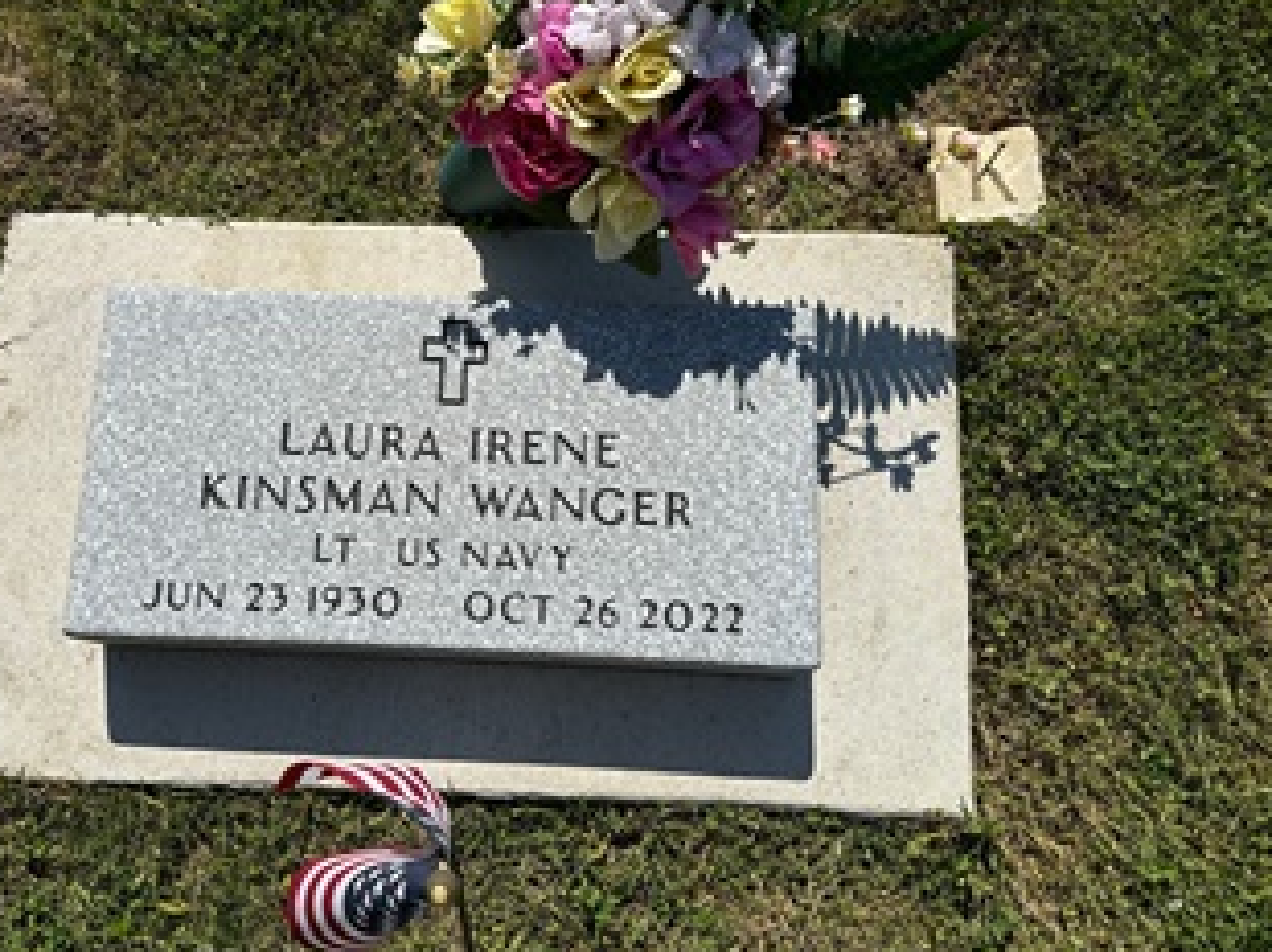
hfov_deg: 57.8
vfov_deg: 45.3
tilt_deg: -76.7
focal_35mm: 31
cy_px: 431
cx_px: 496
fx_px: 1138
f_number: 1.78
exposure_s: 1/10417
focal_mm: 6.76
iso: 80
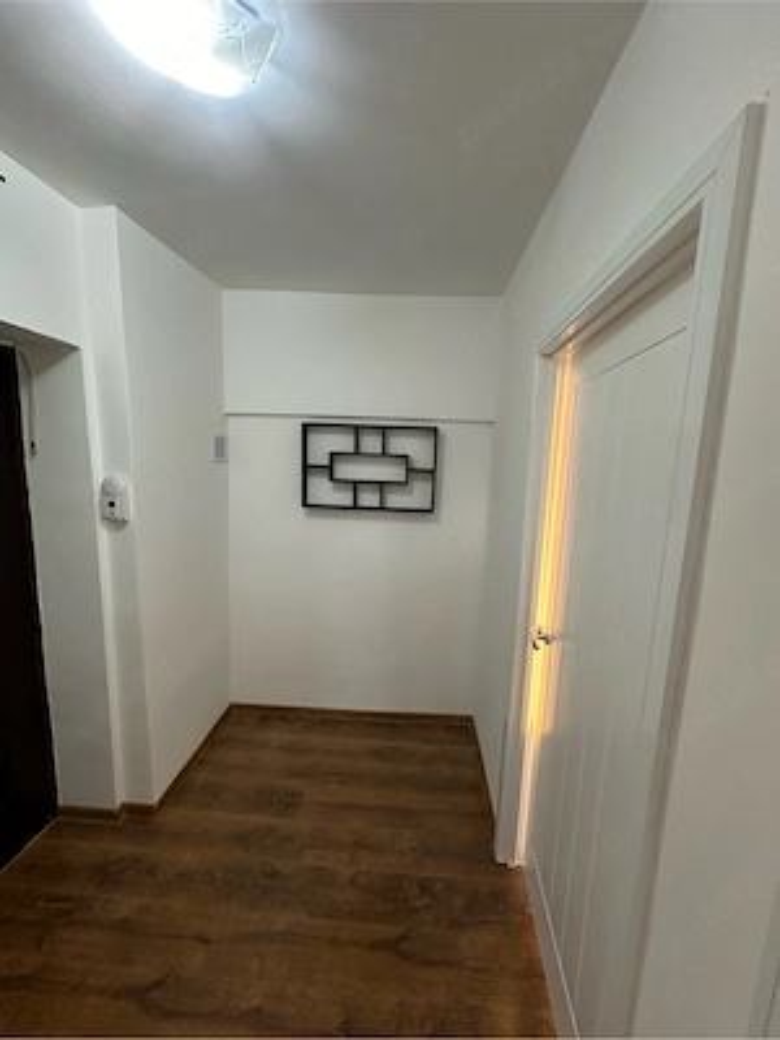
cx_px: 390
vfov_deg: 102.1
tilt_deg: -8.1
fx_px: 421
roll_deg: -1.8
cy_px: 520
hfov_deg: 85.7
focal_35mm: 14
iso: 200
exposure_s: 1/50
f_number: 2.2
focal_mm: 2.22
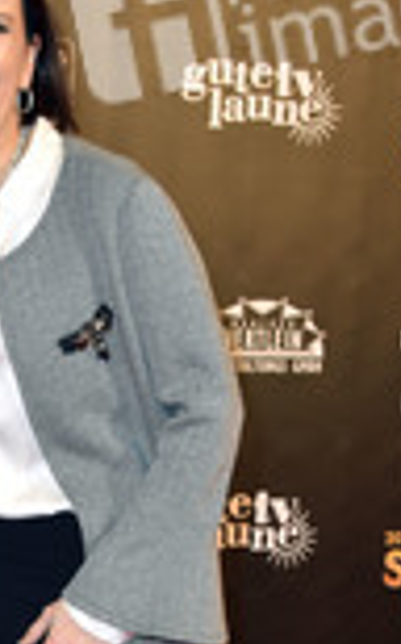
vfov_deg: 17.2
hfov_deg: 10.8
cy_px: 631
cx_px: -96
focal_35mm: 119
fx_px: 2085
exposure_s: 1/200
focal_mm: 45
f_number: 5.6
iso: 1000
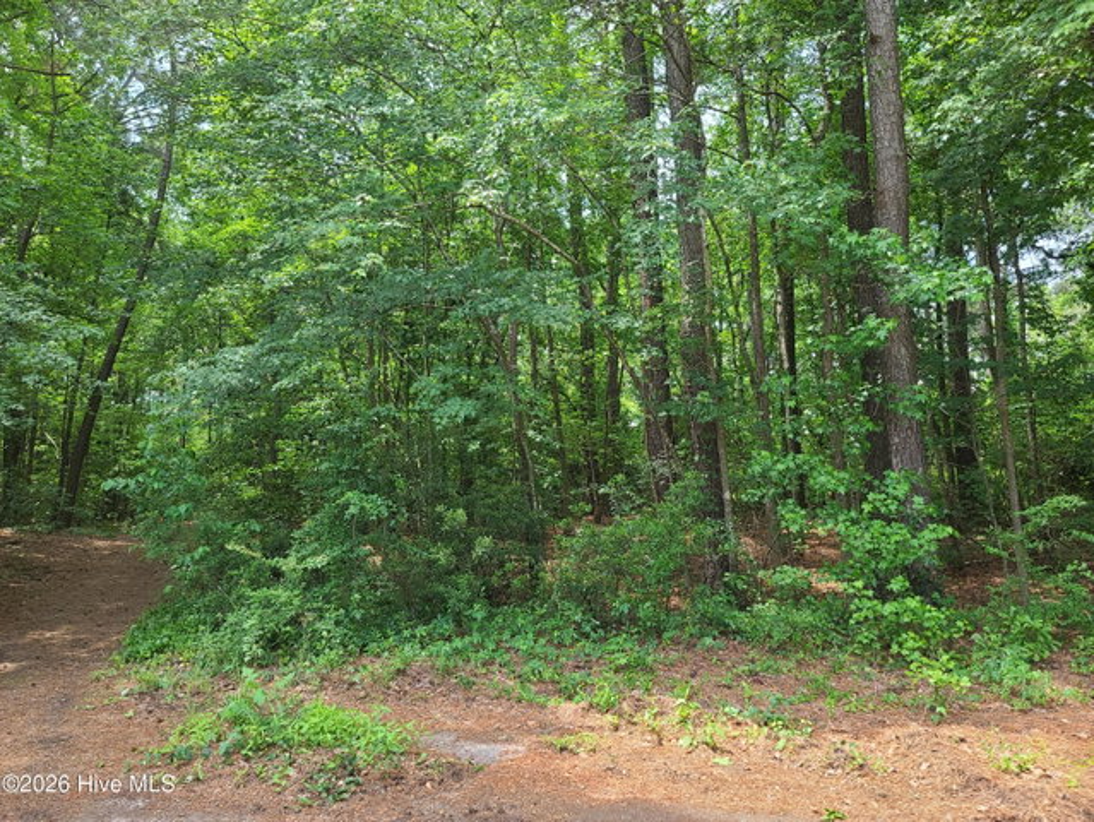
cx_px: 547
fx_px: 791
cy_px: 411
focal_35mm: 25
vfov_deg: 54.9
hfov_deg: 69.4
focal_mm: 7
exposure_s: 1/120
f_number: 1.8
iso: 32
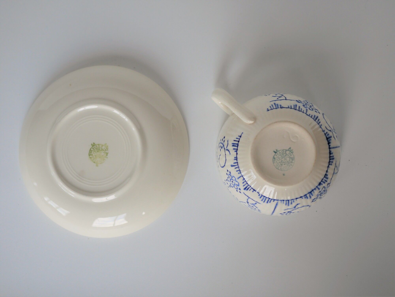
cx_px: 198
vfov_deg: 36.0
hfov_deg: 46.8
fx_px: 457
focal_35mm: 40
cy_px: 148
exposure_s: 1/160
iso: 200
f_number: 2
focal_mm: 20
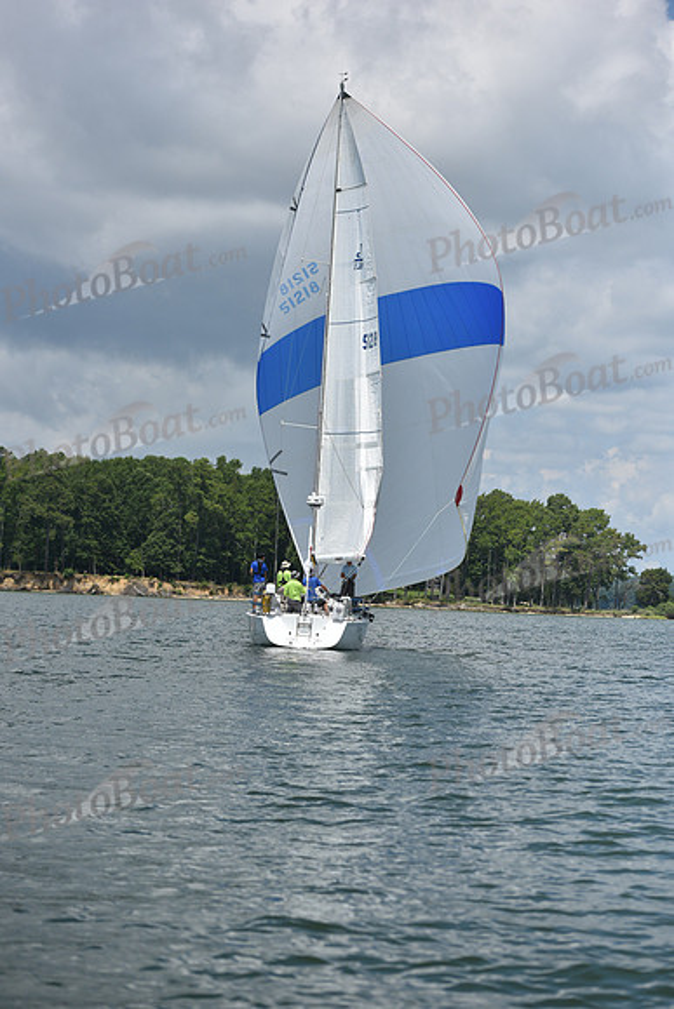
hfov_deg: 15.9
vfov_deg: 23.6
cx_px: 337
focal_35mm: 86
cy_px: 504
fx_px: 2414
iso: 320
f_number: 4
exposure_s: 1/8000
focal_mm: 86
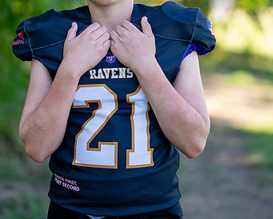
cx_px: 114
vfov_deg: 14.4
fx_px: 857
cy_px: 26
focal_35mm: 106
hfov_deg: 18.1
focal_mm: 50
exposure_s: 1/1250
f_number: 1.2
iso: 100
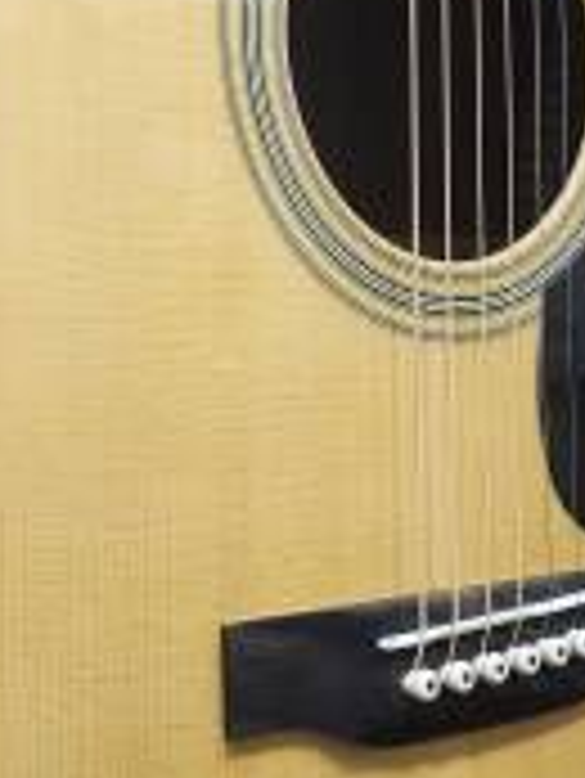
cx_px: 261
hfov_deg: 21.3
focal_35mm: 69
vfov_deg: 28.1
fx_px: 1553
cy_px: 454
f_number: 1.8
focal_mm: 5.54
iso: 200
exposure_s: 1/120
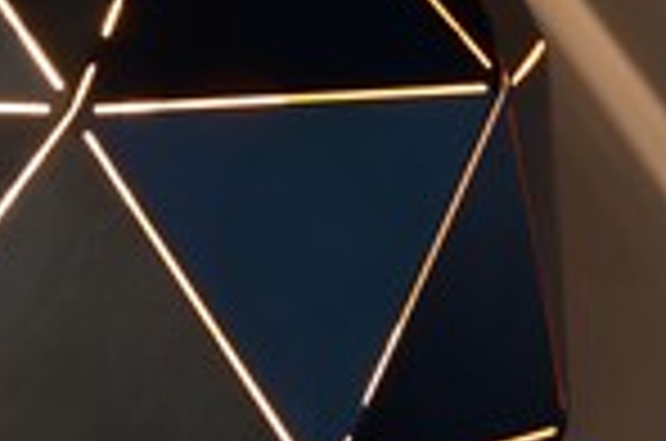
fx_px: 5852
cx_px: 148
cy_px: 86
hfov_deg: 6.5
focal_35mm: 317
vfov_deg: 4.3
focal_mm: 78
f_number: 8
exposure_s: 1/4
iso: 100
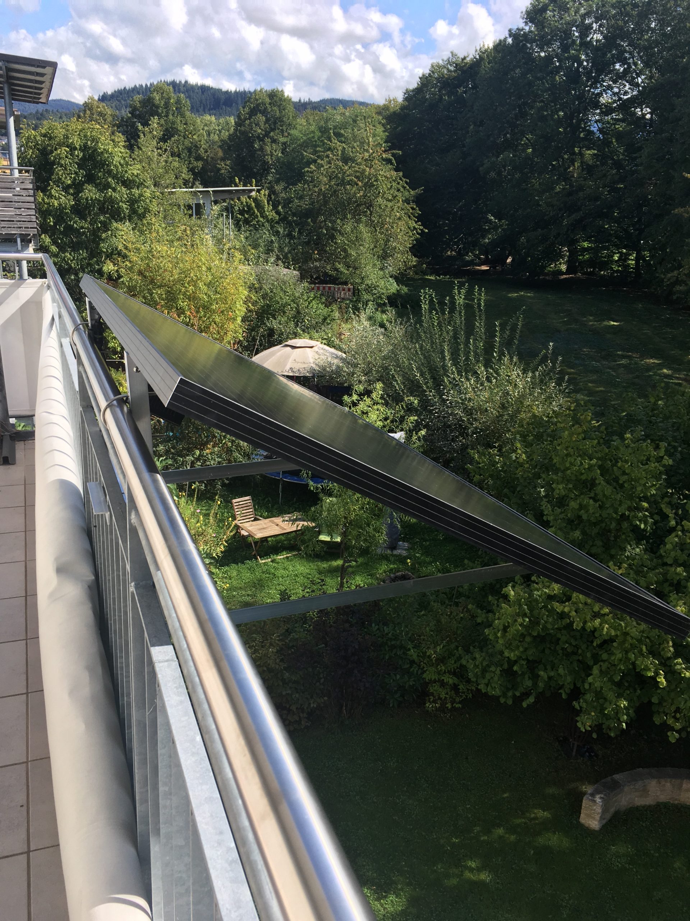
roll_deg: -2.3
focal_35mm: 29
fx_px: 771
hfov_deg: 48.2
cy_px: 460
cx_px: 345
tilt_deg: -18.0
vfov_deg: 61.7
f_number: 2.2
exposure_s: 1/777
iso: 25
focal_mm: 4.15
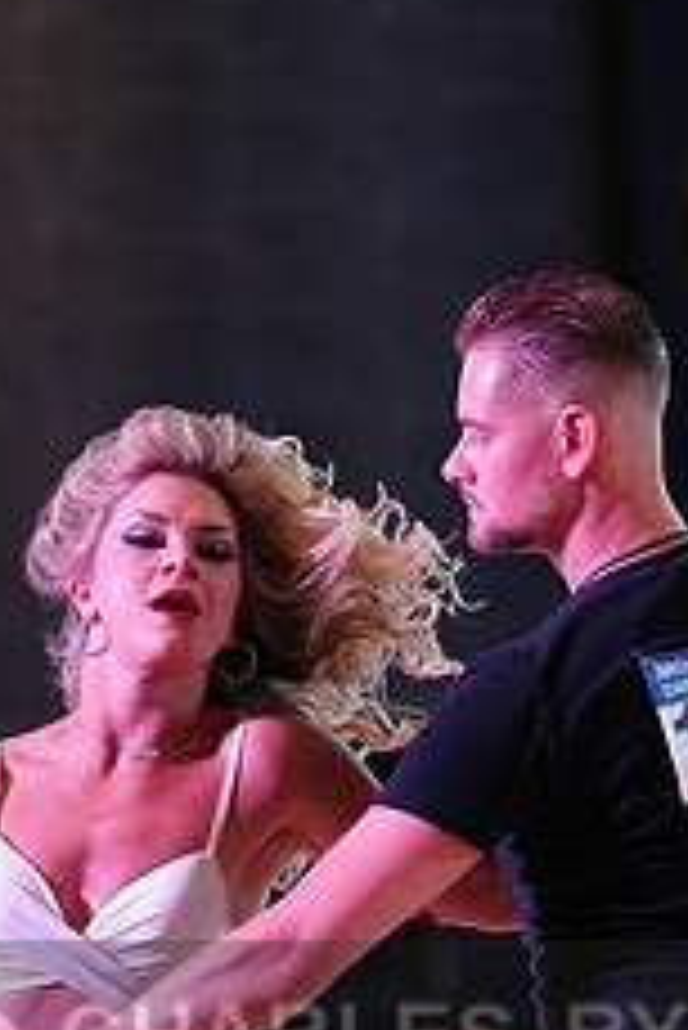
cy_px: 1093
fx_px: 9187
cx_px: 340
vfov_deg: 6.4
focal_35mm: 321
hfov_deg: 4.3
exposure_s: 1/500
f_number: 2.8
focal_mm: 127
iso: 1600
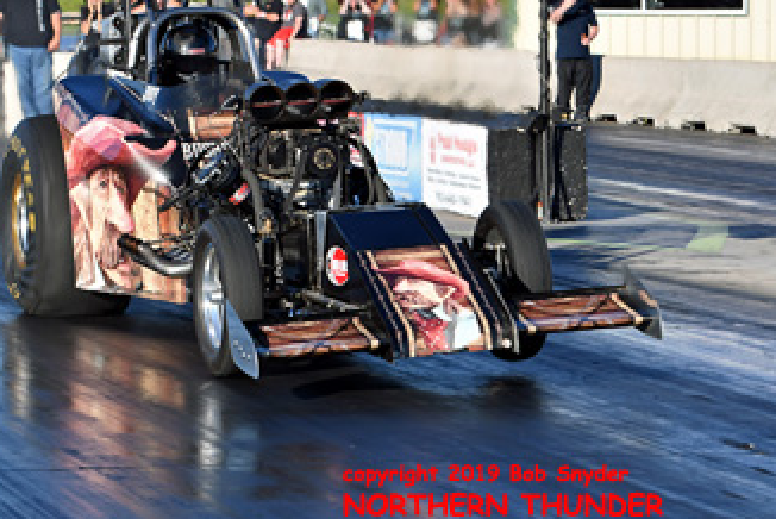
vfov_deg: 8.5
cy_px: 165
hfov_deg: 12.7
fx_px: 3473
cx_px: 293
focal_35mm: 161
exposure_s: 1/1250
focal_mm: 70
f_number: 5.6
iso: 250
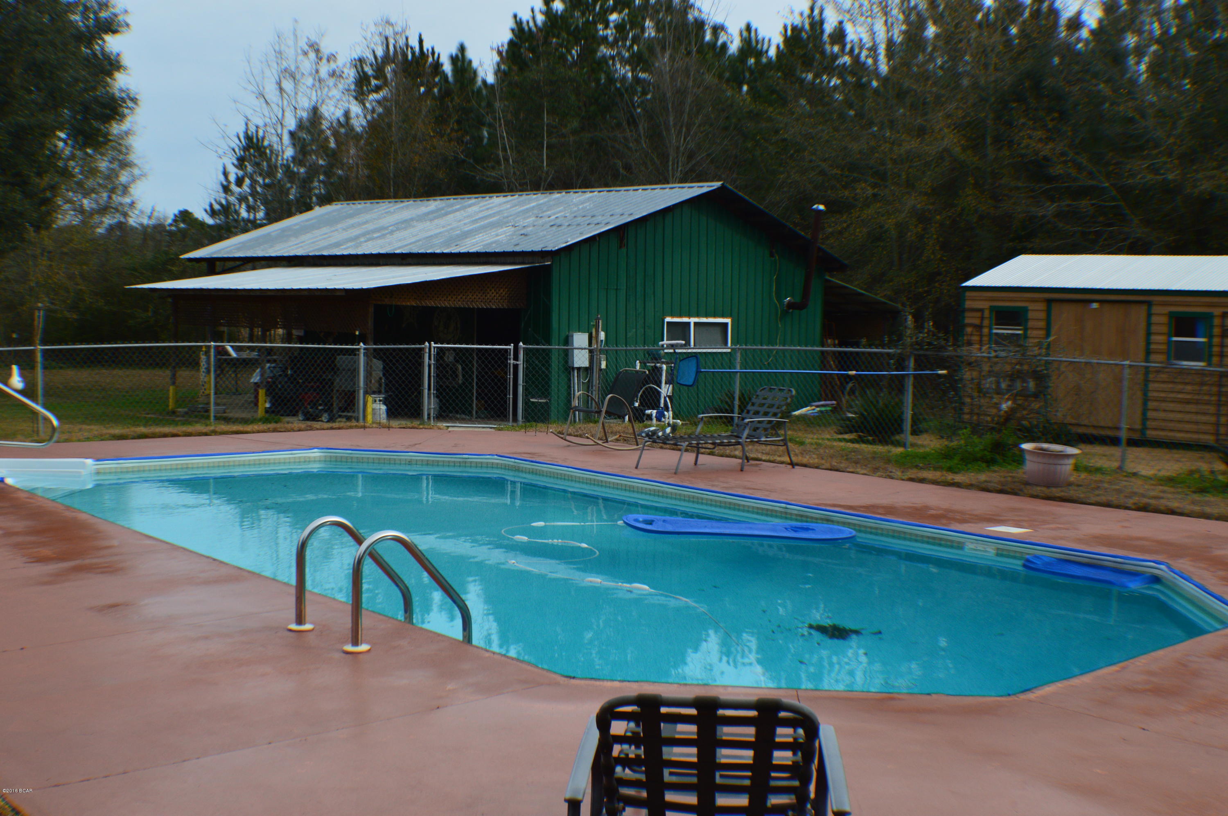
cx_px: 614
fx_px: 1738
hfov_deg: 38.9
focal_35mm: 51
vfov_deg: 26.4
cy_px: 408
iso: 400
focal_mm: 34
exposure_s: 1/250
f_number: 10
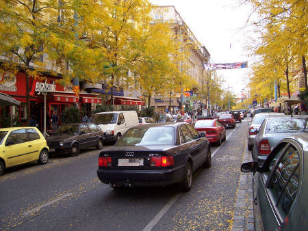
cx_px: 154
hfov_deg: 53.9
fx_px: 303
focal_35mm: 34
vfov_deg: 41.8
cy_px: 116
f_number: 2.7
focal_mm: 5.6
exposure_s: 1/250
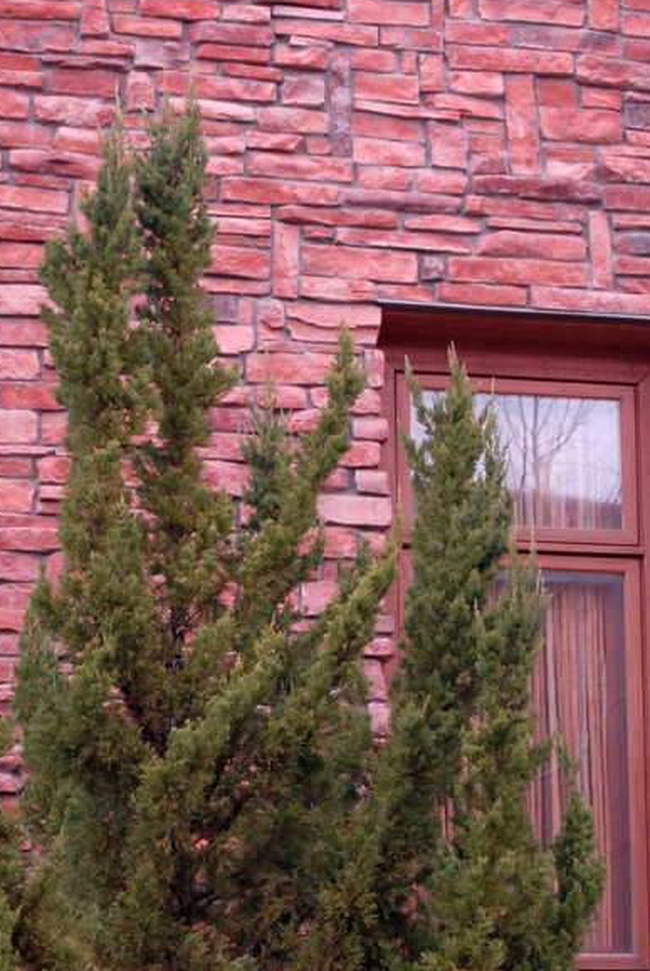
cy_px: 704
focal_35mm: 101
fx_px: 2727
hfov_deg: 13.6
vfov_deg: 20.1
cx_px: 187
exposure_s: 1/80
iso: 400
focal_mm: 38
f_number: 4.5
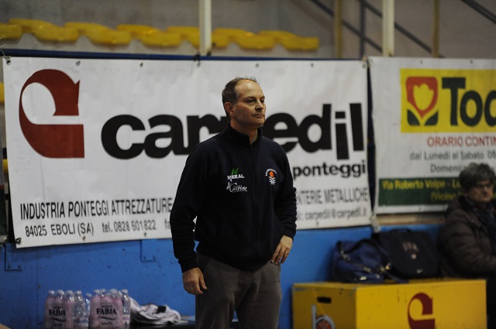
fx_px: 2752
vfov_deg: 6.8
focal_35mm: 200
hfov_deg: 10.3
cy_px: 164
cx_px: 248
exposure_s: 1/320
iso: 3200
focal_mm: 200
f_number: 2.8
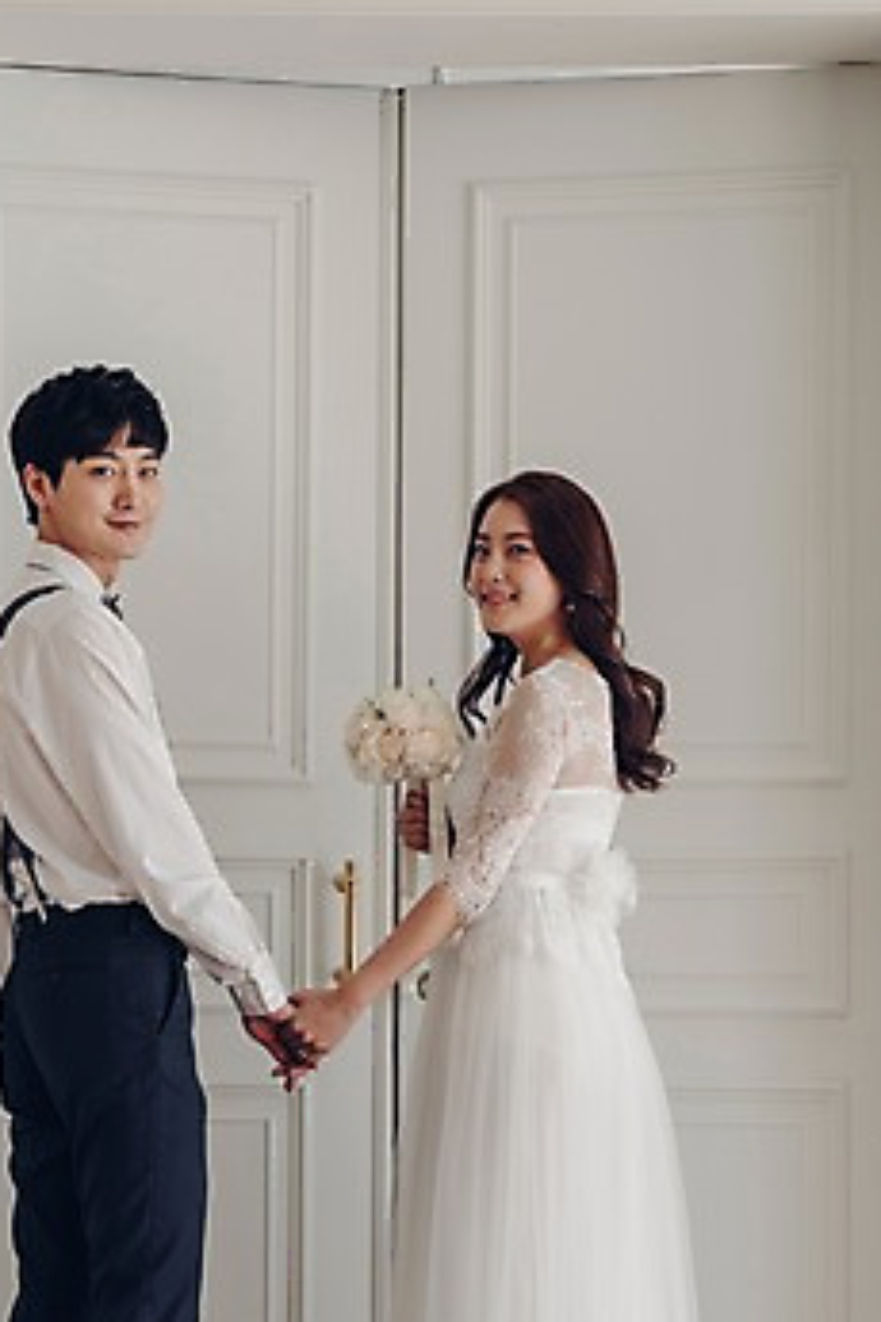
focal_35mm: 58
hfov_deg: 23.4
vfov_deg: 34.4
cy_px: 575
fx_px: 2129
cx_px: 400
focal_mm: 50
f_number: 4
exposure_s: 1/125
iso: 80
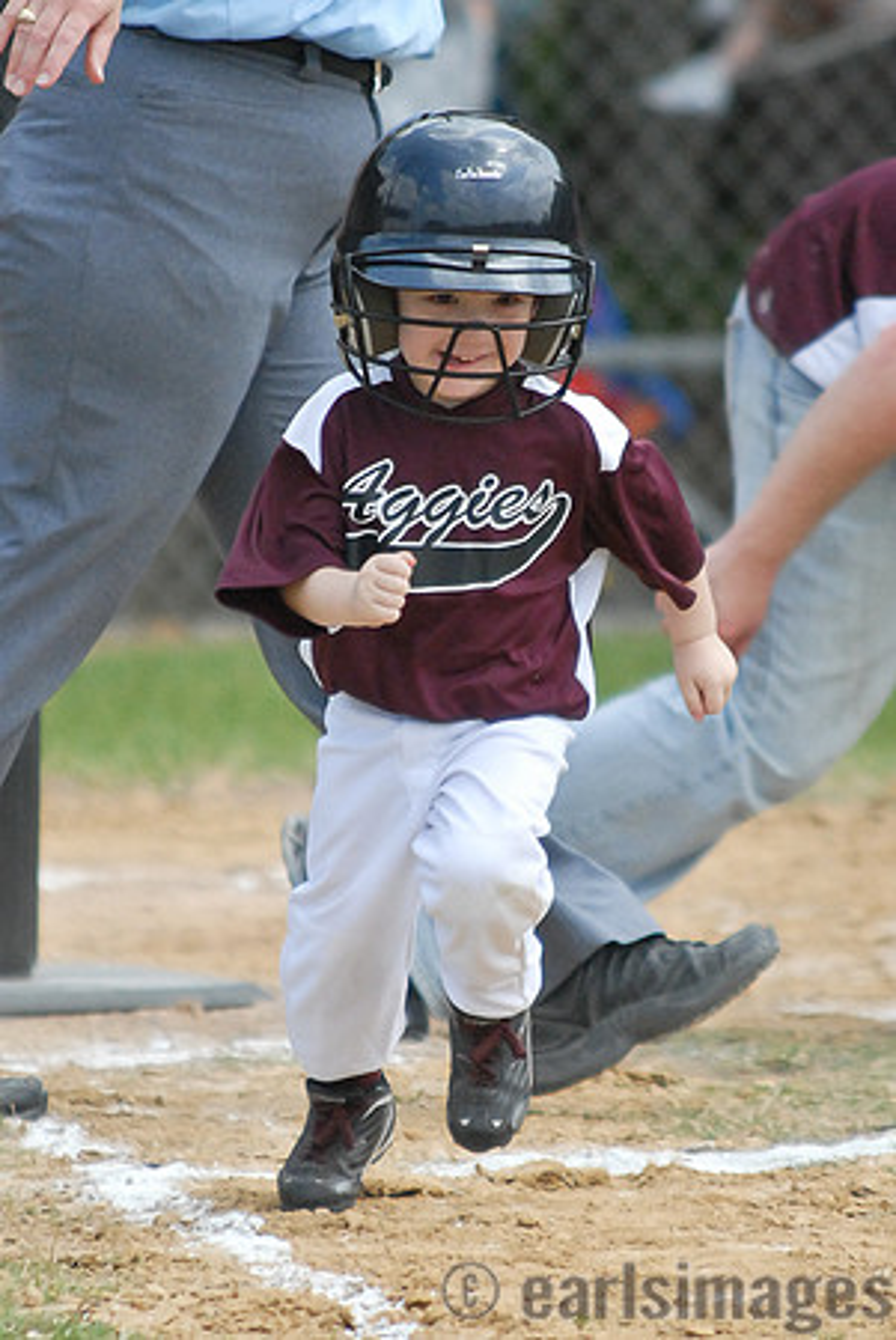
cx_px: 448
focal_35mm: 300
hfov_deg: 4.6
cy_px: 670
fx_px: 11173
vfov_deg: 6.9
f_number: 2.8
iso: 800
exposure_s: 1/6400
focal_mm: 200
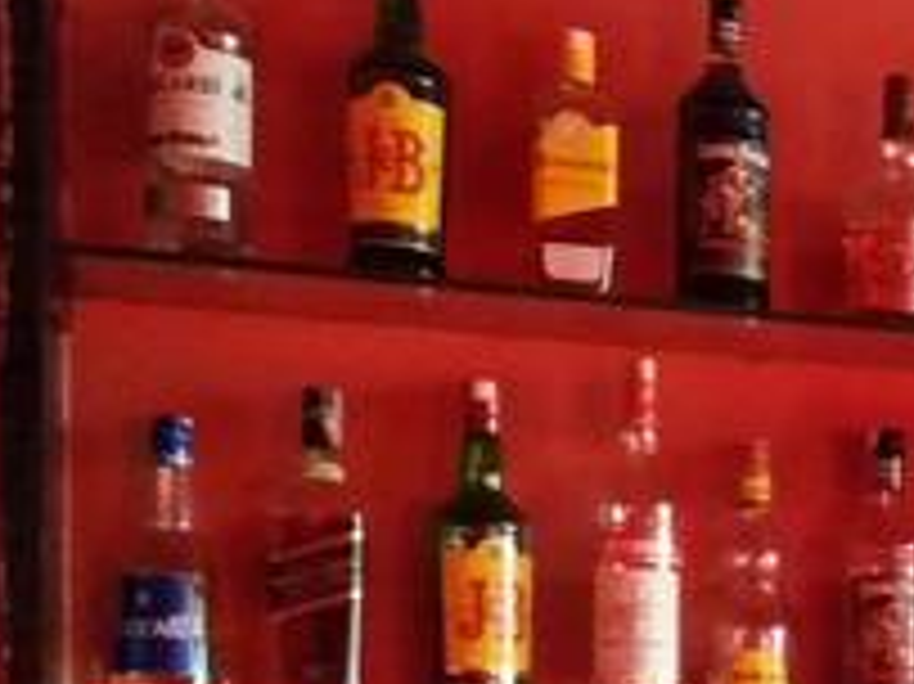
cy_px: 891
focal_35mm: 77
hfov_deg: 21.9
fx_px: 2032
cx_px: 1292
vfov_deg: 17.9
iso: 640
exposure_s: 1/14
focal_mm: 3.93
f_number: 1.7
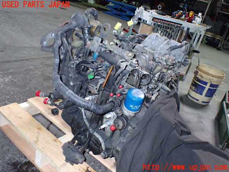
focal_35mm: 30
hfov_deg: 60.0
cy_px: 86
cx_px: 114
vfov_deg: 46.8
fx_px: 198
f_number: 6.3
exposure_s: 1/30
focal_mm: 5.4
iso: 800
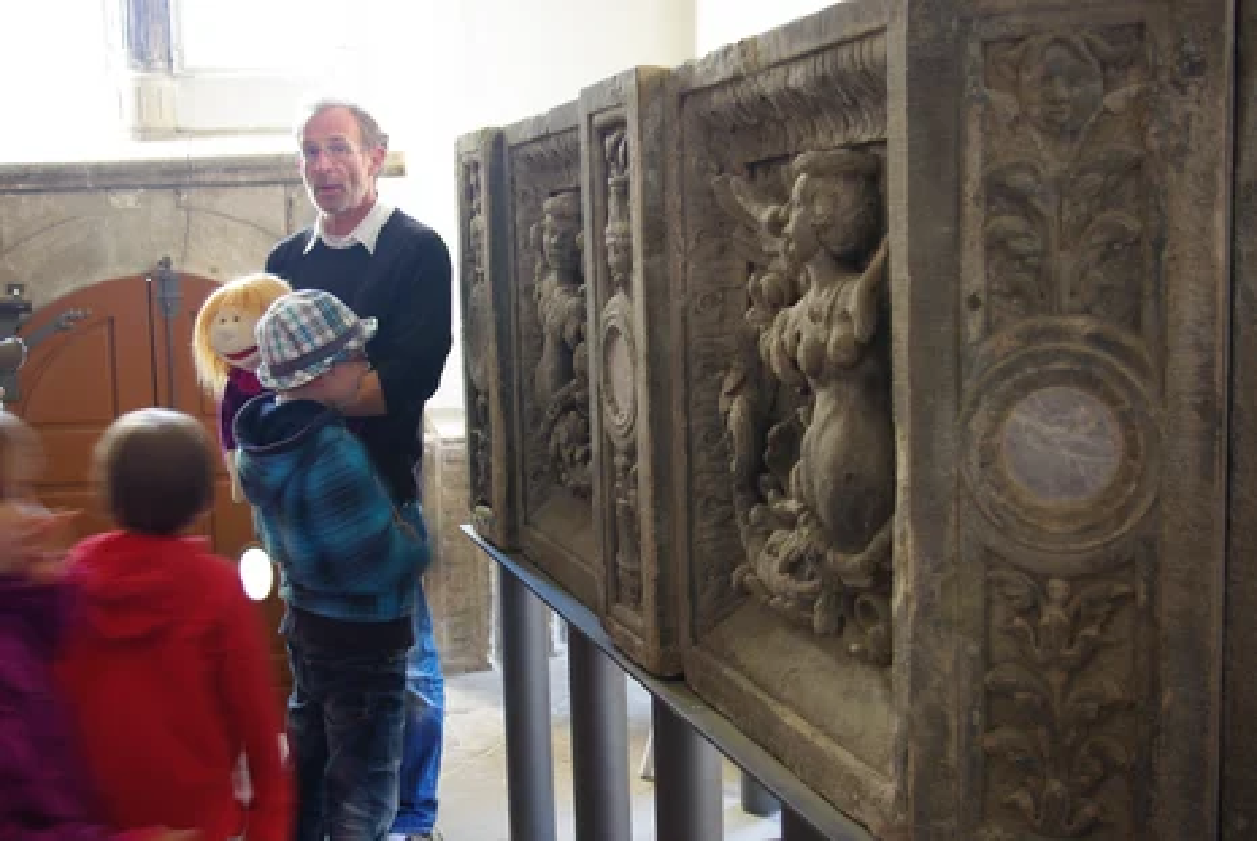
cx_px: 628
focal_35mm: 39
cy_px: 420
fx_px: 1363
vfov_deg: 34.3
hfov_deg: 49.5
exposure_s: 1/8
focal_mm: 26
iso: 400
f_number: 4
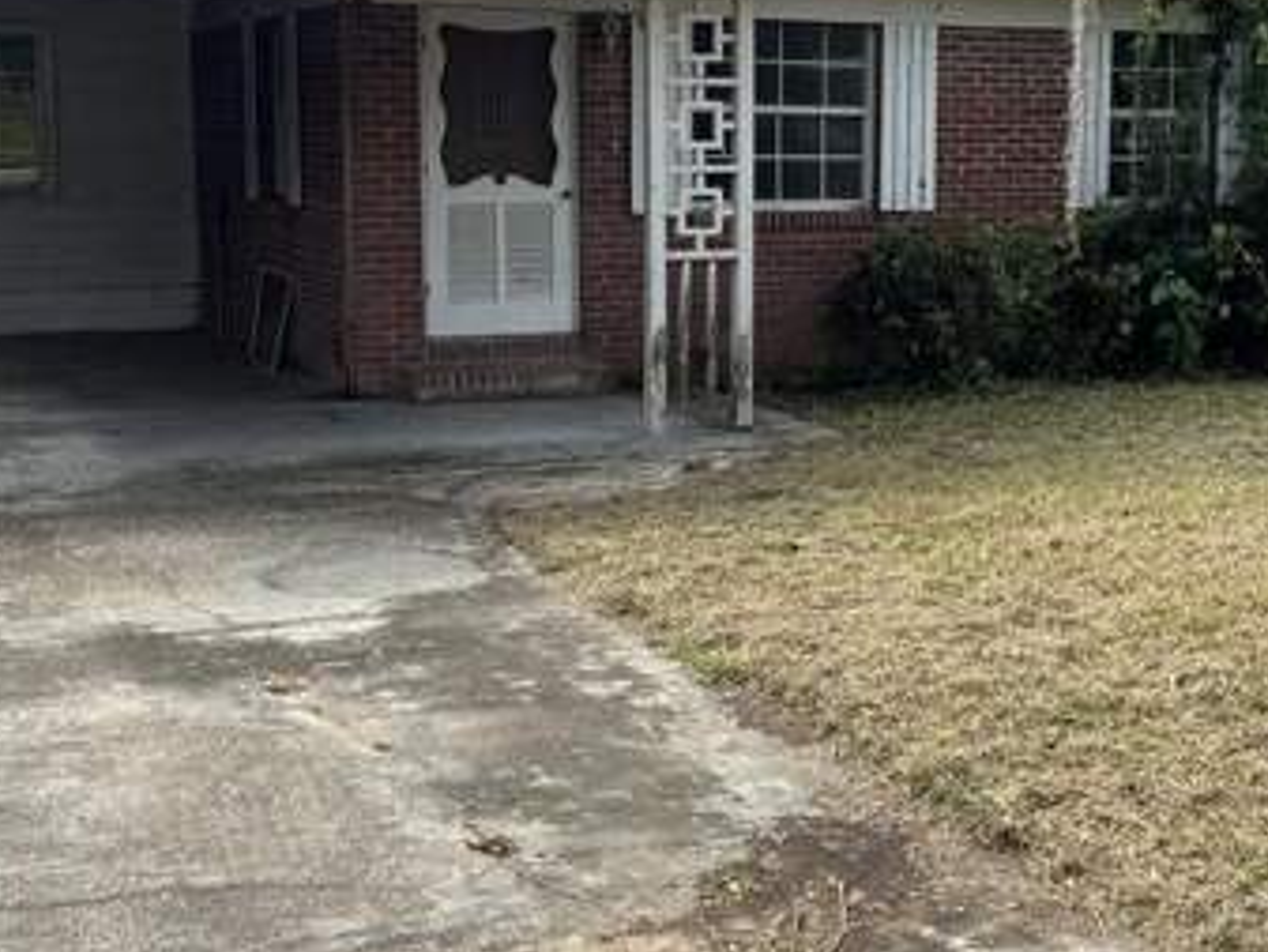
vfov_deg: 25.5
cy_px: 290
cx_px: 873
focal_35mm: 57
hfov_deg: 33.4
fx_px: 2089
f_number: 1.78
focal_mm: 6.76
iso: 80
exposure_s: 1/1721
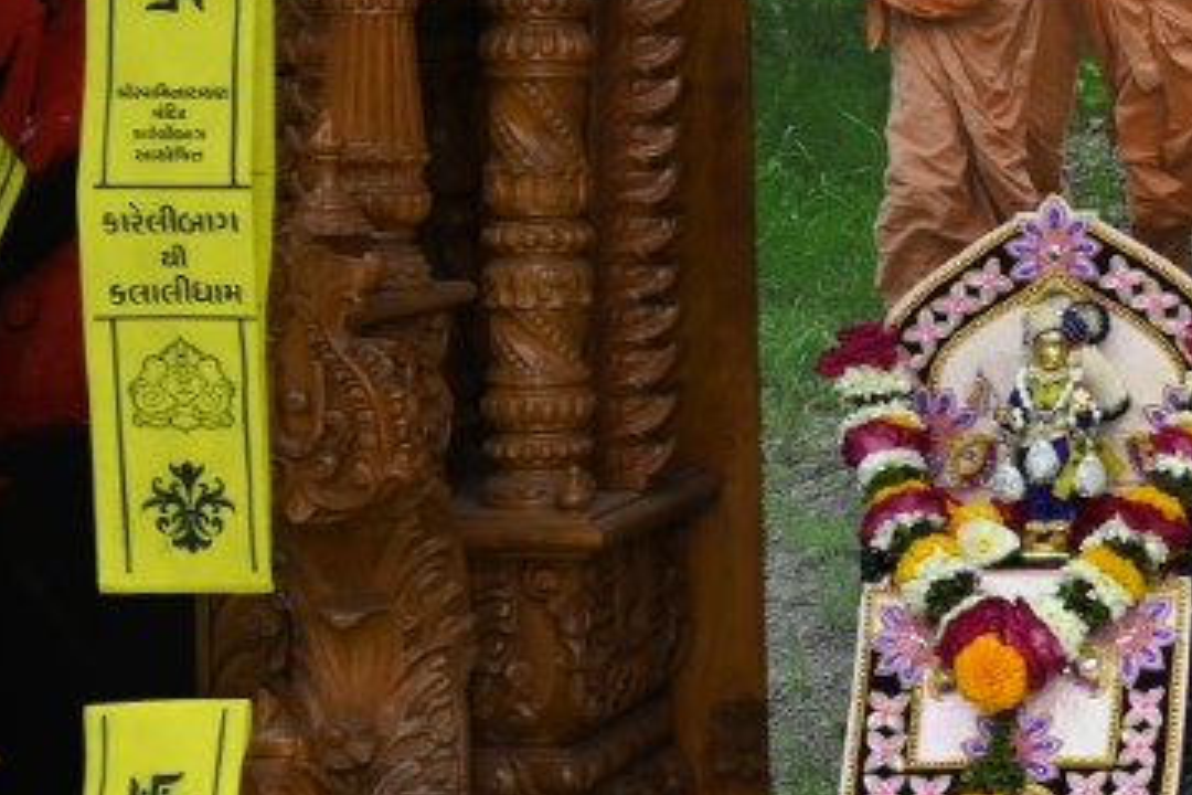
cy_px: 96
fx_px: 3576
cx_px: 1877
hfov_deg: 16.9
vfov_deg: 12.6
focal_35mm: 108
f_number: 4.5
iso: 500
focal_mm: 24
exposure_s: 1/125
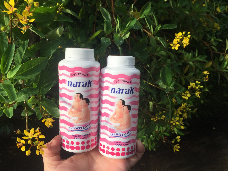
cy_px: 86
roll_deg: -2.2
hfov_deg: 61.7
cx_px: 114
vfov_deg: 48.2
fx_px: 191
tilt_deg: -11.4
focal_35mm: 29
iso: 32
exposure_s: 1/247
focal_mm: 4.15
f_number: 2.2
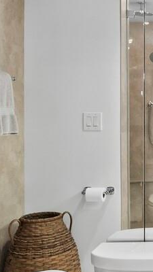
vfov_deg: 34.3
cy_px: 113
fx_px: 440
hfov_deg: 16.8
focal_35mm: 61
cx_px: 265
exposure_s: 1/3
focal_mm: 7
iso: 400
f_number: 7.1
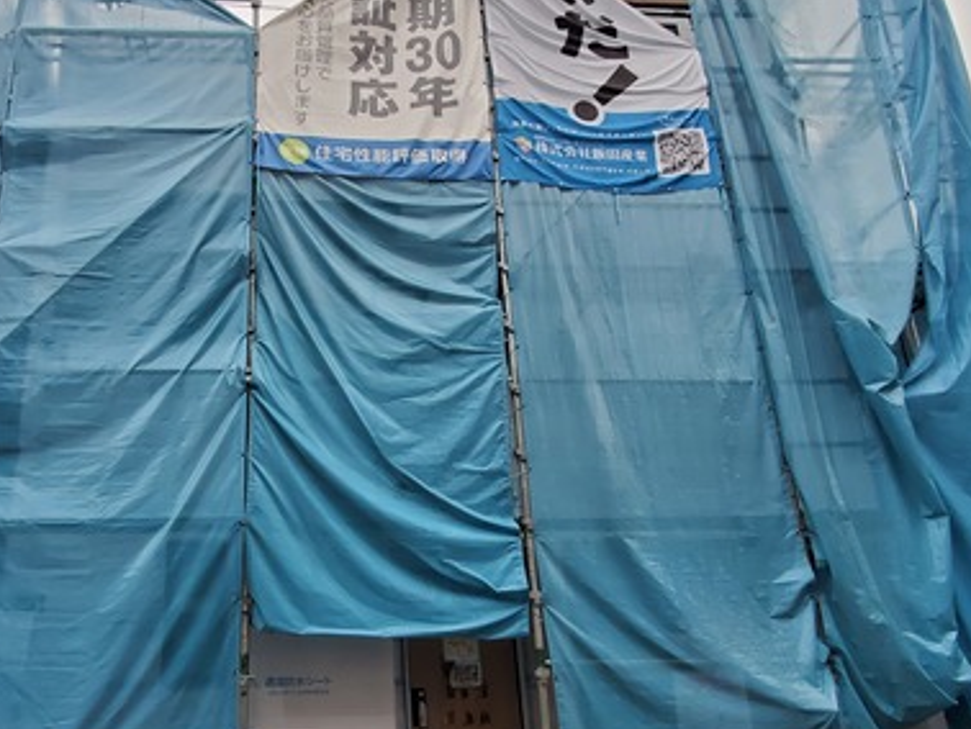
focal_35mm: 22
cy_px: 519
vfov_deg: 58.9
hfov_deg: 74.2
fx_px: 618
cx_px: 329
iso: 80
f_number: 2.2
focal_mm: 1.8
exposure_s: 1/100
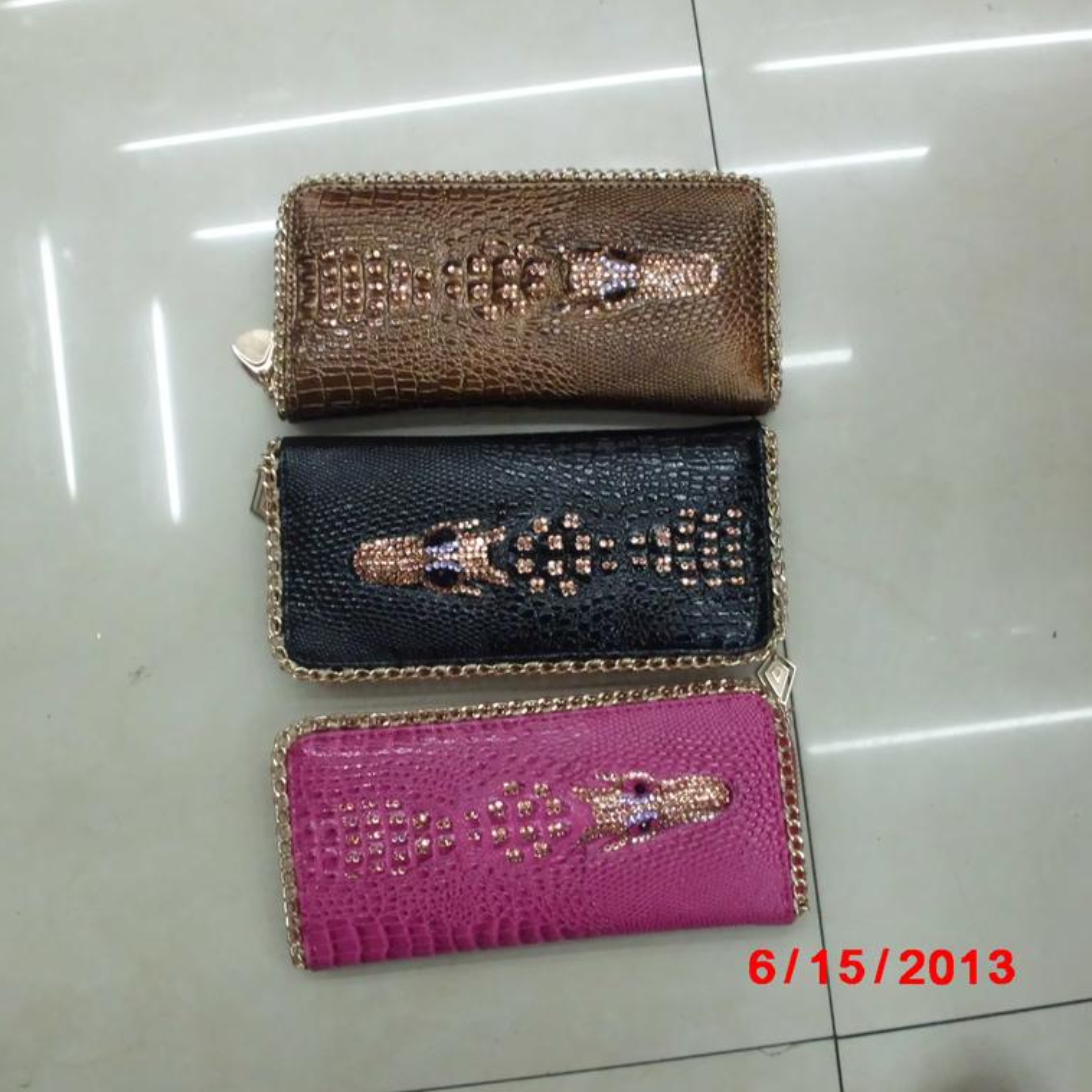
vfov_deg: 39.2
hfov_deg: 39.2
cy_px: 550
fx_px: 1535
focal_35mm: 43
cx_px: 550
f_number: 2.9
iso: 400
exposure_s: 1/50
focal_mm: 6.3
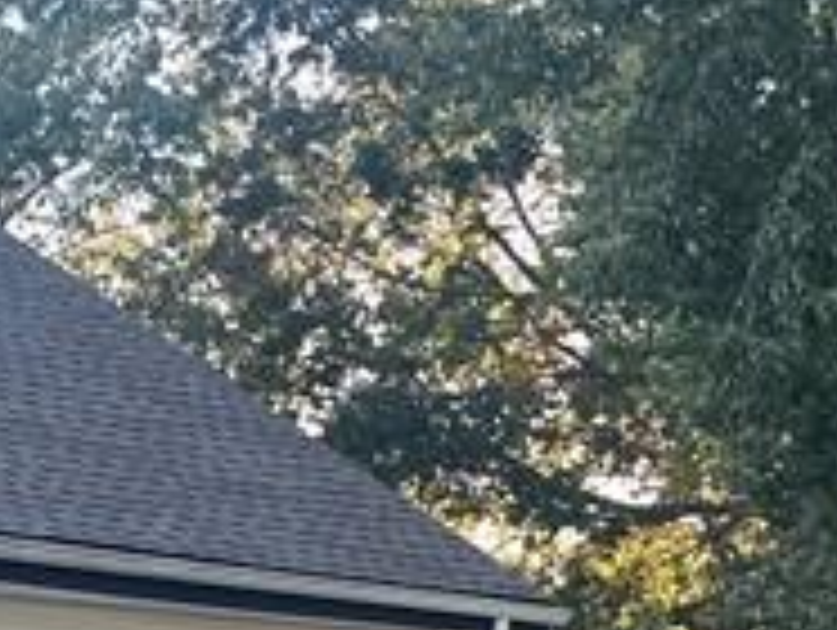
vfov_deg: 11.0
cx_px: 117
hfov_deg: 14.8
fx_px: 3196
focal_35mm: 132
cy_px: 774
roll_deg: +0.5
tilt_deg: +4.6
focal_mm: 6.86
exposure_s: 1/496
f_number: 1.78
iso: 80
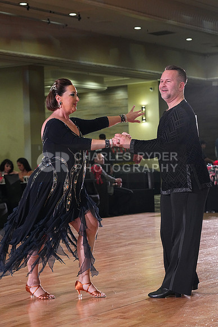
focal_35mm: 87
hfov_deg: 15.7
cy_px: 164
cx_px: 109
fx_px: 790
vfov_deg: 23.4
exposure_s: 1/320
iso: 5000
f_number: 5.6
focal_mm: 87
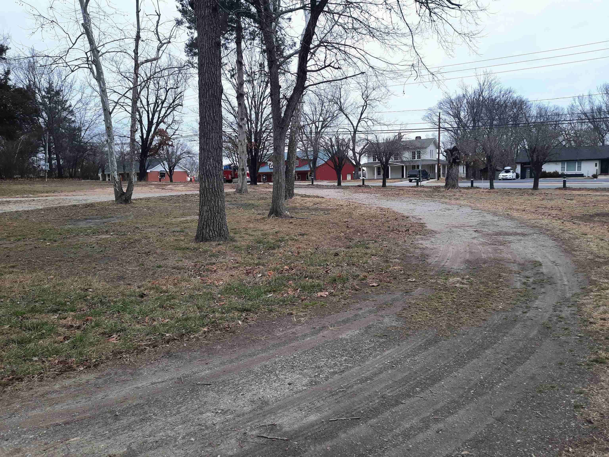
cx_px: 304
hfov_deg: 69.4
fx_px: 440
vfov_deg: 54.9
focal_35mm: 25
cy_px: 228
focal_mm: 4.6
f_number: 2
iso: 50
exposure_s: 1/120
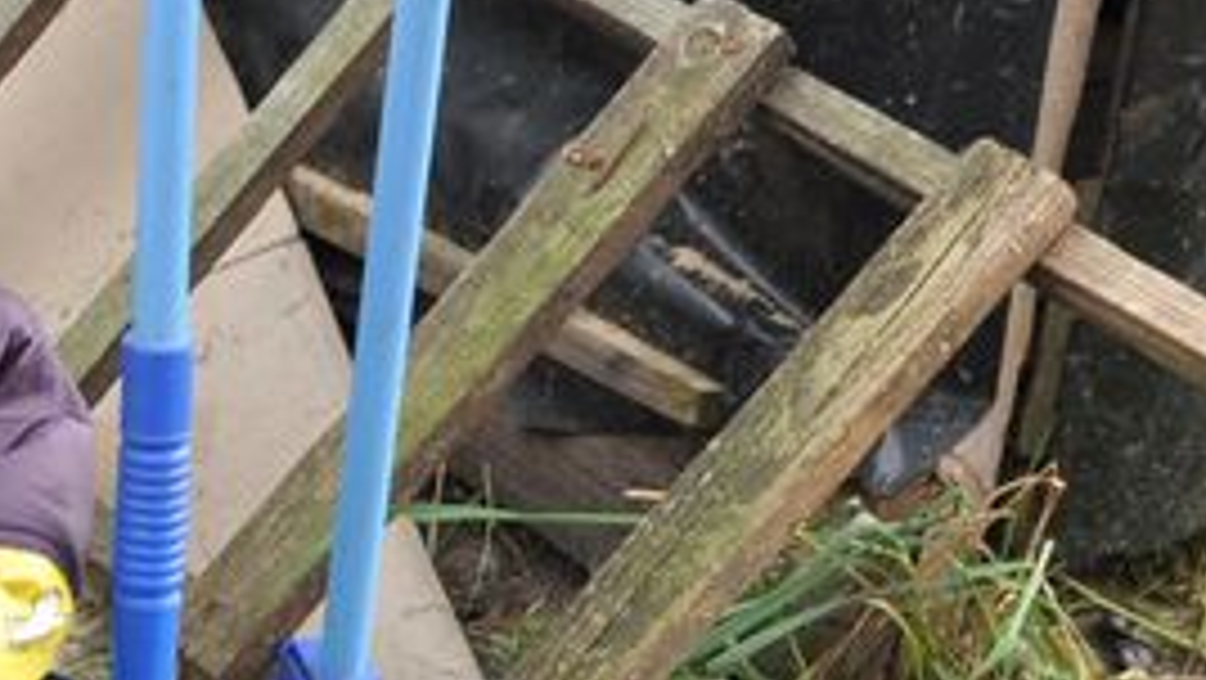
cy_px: 630
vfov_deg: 9.6
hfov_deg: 15.8
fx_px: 4031
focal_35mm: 126
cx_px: -554
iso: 200
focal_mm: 21
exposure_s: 1/160
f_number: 6.3
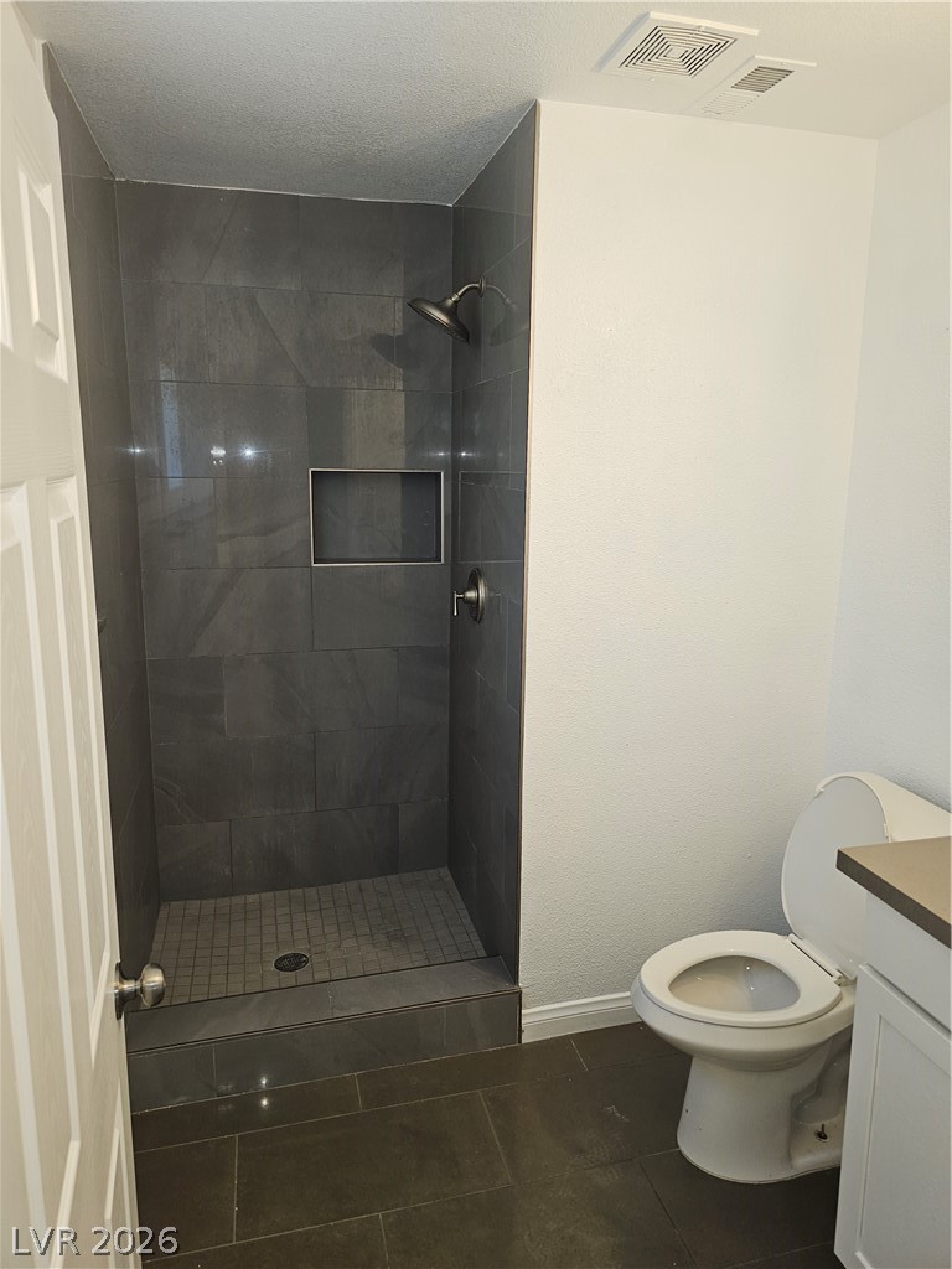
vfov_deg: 73.9
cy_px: 634
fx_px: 843
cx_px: 476
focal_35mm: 23
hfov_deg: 58.9
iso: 50
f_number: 1.7
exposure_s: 1/60
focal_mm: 6.3
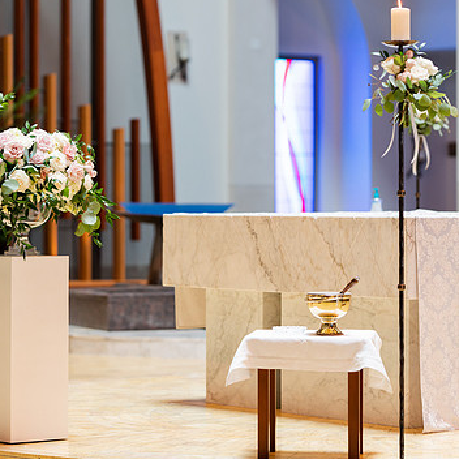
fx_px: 1965
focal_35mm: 131
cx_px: 152
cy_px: 205
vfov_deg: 13.3
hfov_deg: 13.3
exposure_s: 1/200
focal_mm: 85
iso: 320
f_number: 1.8
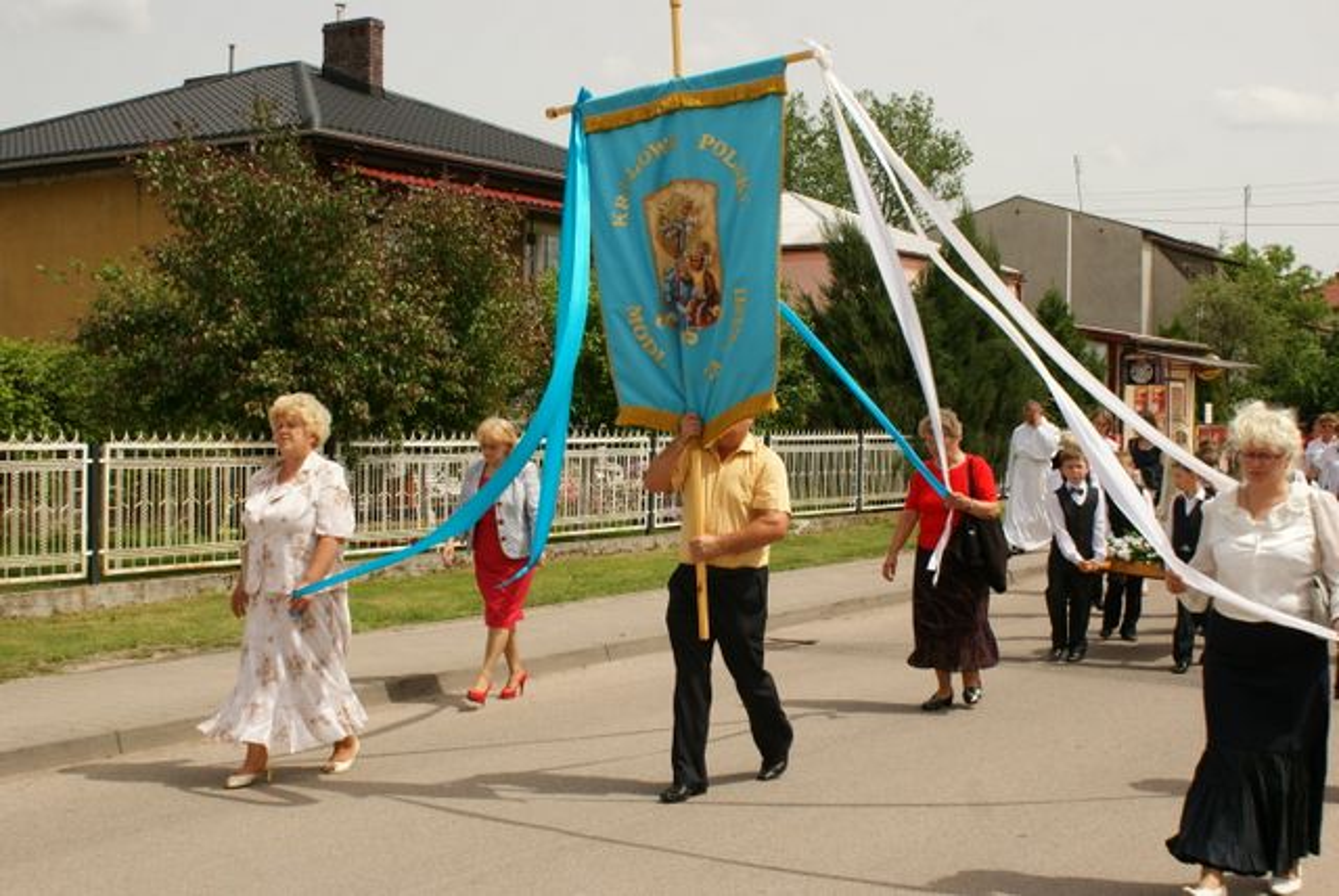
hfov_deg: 43.6
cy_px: 448
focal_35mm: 45
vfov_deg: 29.9
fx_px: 1675
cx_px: 670
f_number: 9
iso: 100
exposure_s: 1/250
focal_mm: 30
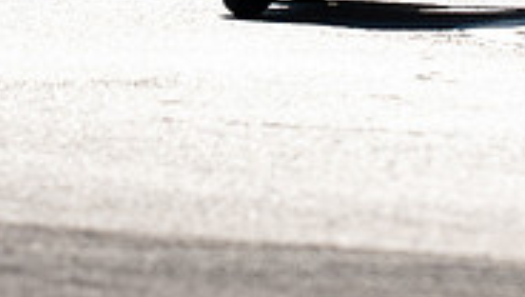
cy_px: -242
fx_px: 25407
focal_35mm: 1823
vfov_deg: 0.7
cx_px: 476
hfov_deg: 1.2
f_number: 5
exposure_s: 1/500
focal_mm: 400
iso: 80
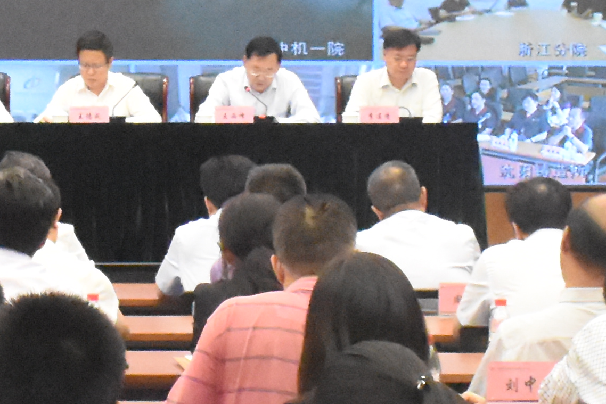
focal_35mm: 174
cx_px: 87
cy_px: 55
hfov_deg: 11.7
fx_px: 2929
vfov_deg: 7.9
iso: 14400
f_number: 7.1
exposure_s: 1/100
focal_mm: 22
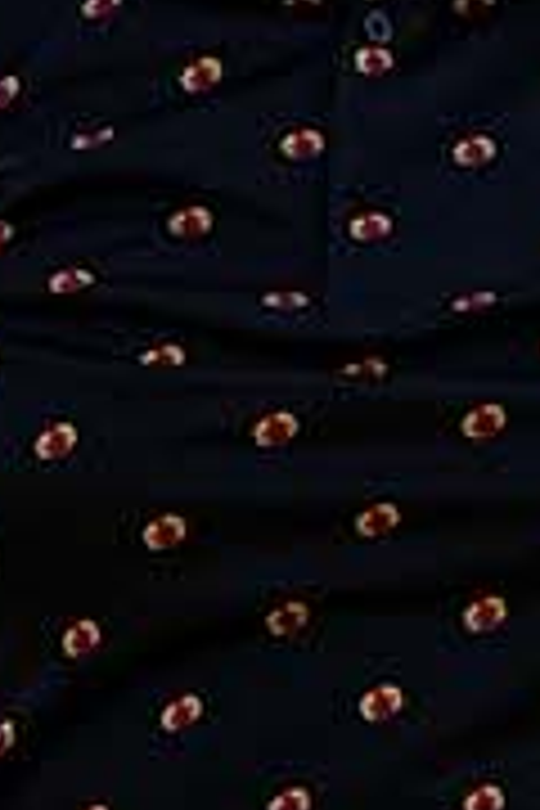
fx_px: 15681
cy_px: 1336
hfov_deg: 2.0
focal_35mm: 697
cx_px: 4
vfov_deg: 2.9
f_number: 4.5
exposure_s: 1/2000
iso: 1000
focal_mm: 87
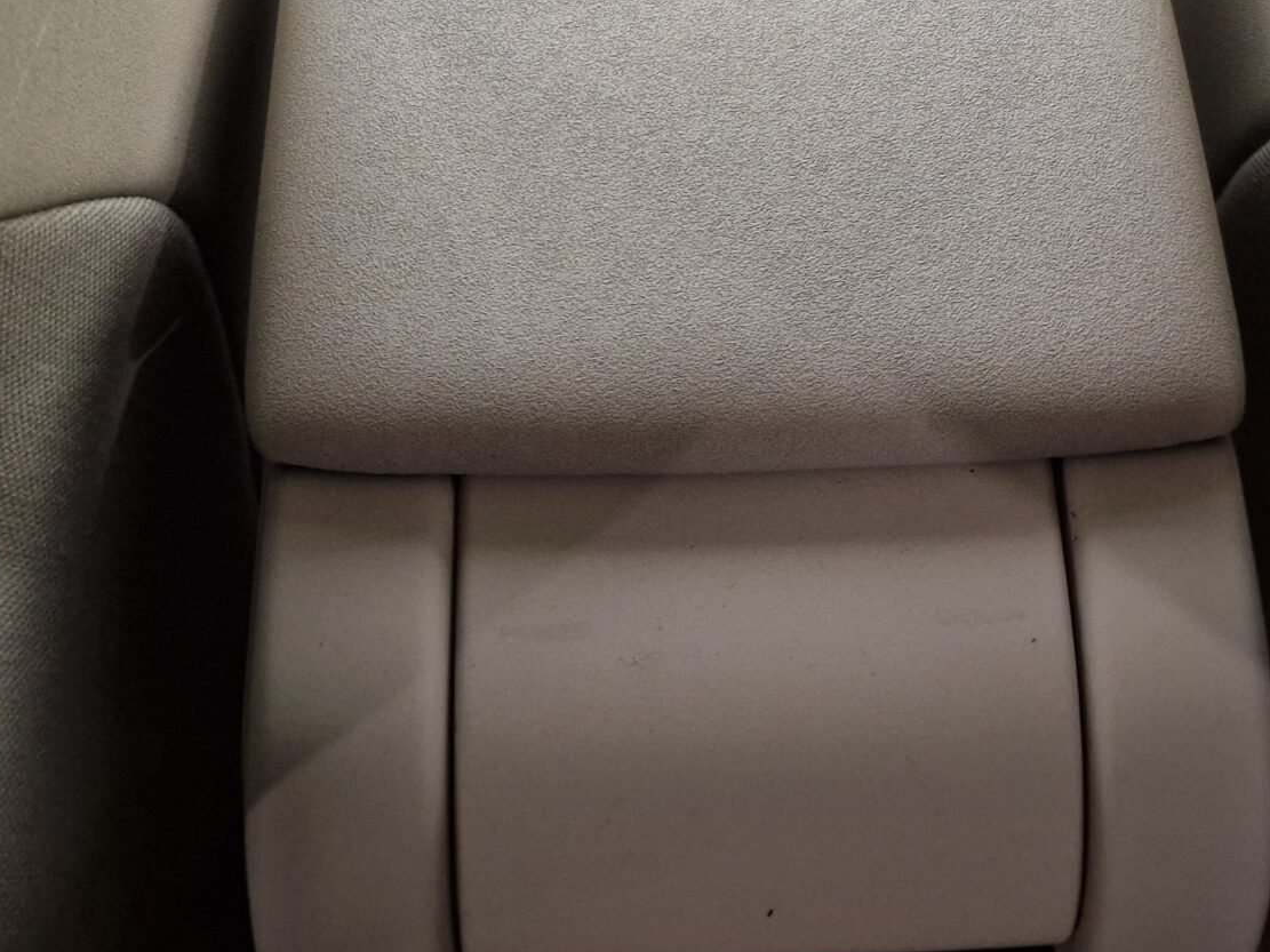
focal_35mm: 53
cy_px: -7
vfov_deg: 26.1
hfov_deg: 36.1
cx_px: 741
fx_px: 1944
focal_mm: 6.4
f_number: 1.8
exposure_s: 1/33
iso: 400
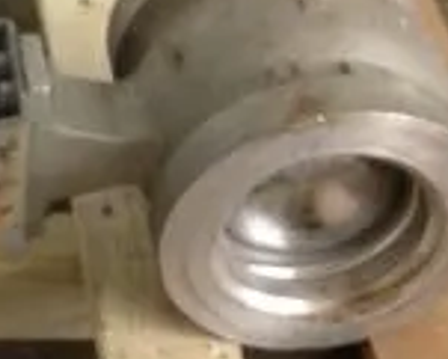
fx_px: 1924
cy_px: 193
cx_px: -196
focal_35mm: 145
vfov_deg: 10.7
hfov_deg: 12.7
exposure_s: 1/20
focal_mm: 4.28
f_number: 2.4
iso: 200
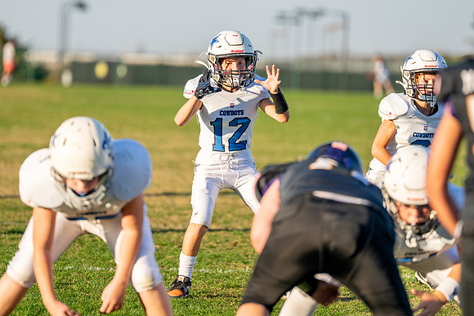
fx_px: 3457
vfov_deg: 5.2
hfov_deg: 7.8
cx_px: 222
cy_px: 113
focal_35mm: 262
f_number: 2.8
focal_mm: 200
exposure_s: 1/2500
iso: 200
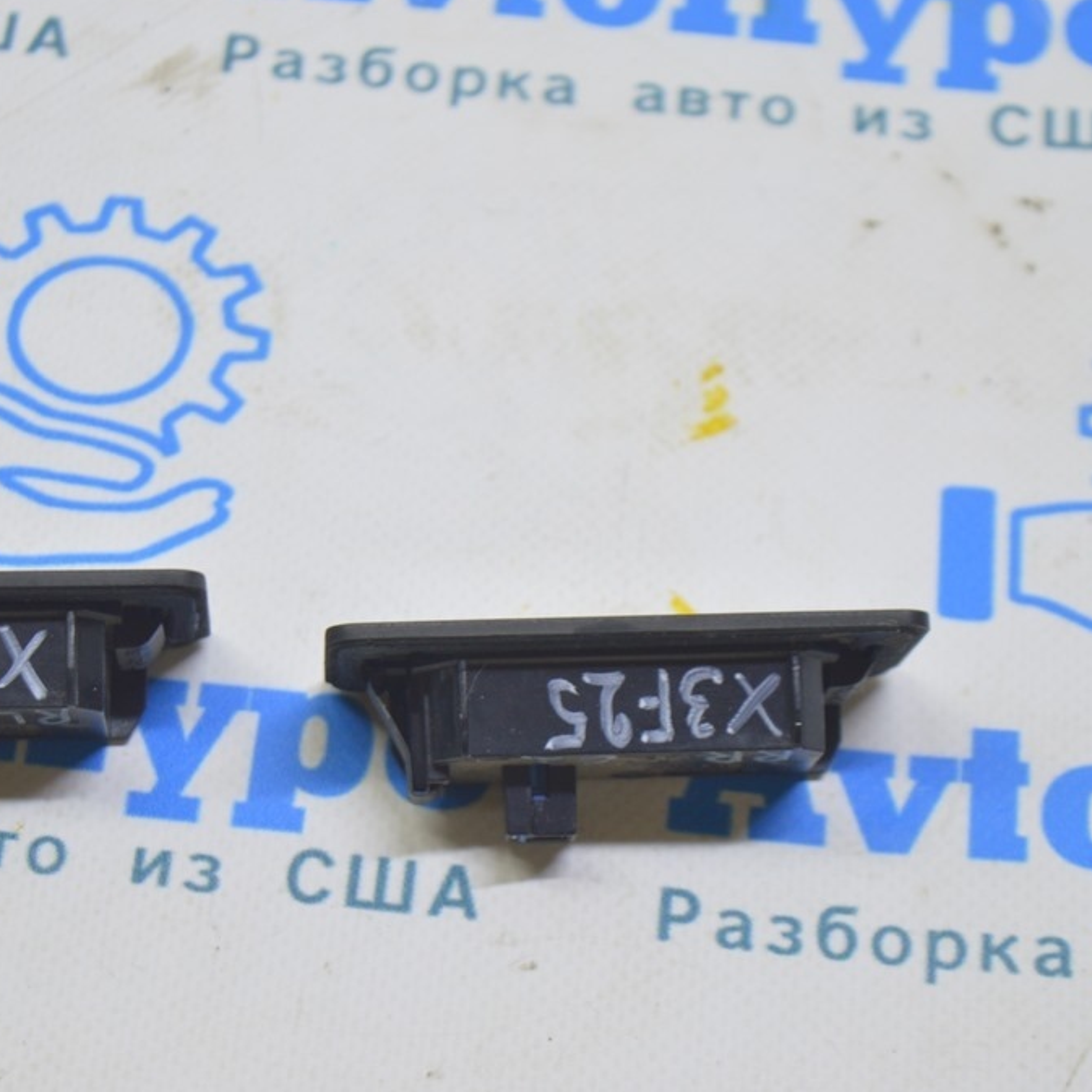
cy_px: 541
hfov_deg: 16.3
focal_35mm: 107
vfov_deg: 16.3
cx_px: 313
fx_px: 3806
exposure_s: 1/20
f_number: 5.6
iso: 400
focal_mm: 55
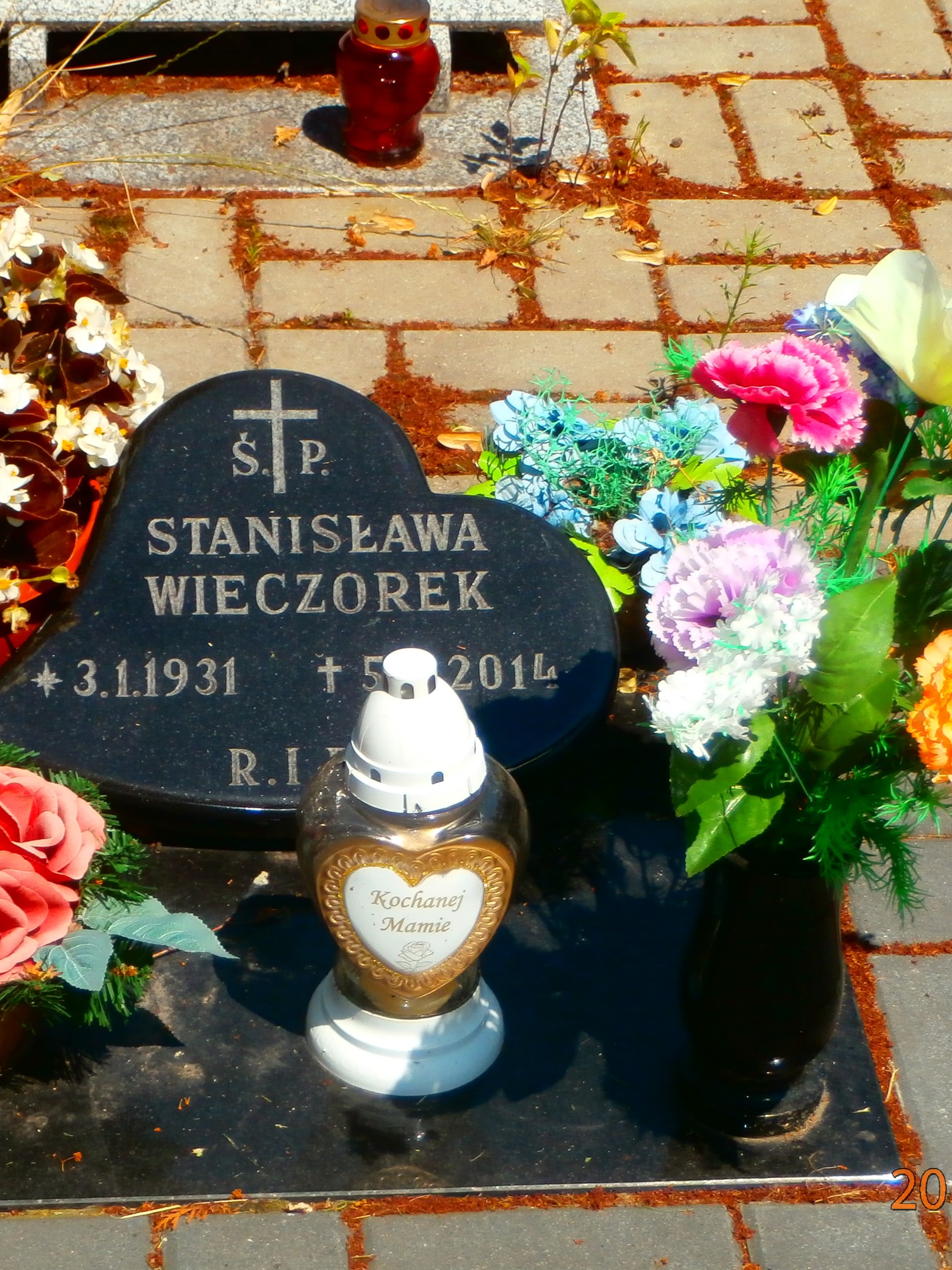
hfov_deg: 14.6
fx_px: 3704
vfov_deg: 19.4
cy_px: 630
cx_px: 348
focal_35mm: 101
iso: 100
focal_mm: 12.1
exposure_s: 1/640
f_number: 4.7
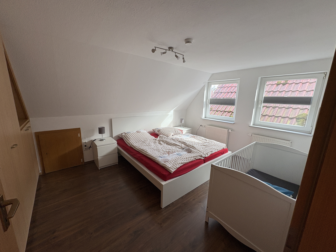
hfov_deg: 102.1
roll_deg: -1.1
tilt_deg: -12.0
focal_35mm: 14
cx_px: 168
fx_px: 136
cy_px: 126
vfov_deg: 85.7
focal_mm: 2.22
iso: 125
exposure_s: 1/99
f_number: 2.2
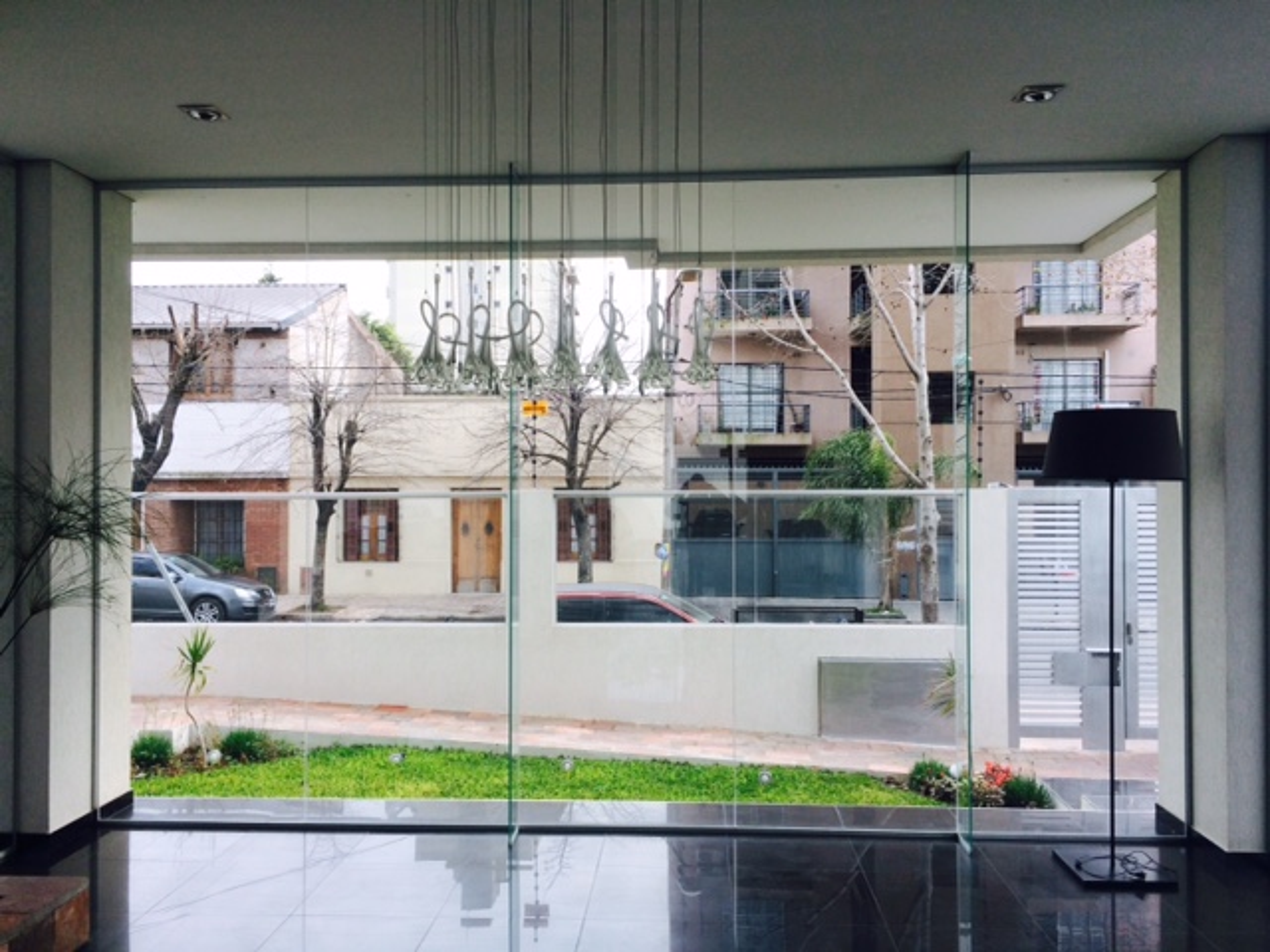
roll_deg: +1.1
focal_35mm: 29
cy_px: 476
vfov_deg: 48.2
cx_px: 635
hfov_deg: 61.7
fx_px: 1064
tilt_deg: -0.3
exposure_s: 1/313
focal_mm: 4.15
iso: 32
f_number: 2.2
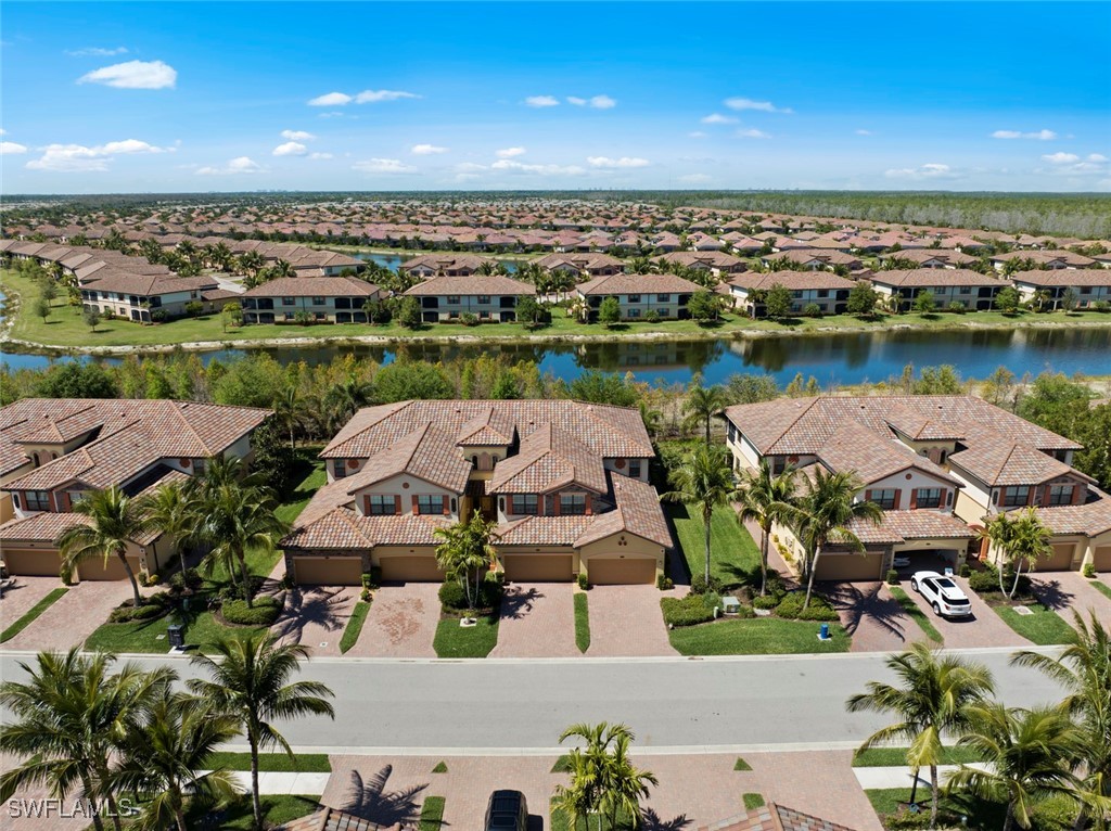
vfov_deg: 56.7
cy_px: 416
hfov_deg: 71.6
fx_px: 770
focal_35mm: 24
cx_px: 556
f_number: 2.8
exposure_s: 1/1000
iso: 100
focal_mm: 12.29
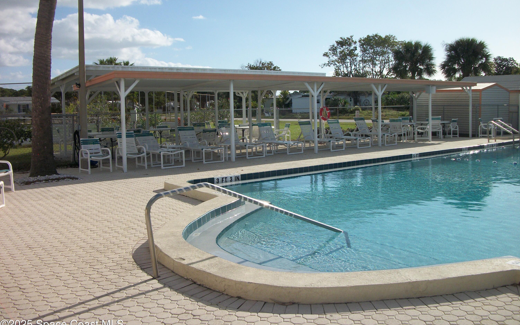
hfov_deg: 56.7
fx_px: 482
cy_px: 147
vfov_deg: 37.2
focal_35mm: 34
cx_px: 260
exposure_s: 1/320
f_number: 8.8
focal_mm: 5.7
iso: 80
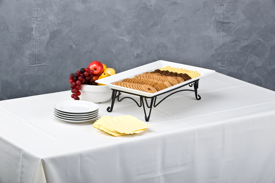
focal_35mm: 105
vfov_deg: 13.0
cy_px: 92
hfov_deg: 19.5
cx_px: 138
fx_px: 802
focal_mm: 105
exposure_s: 1/200
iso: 200
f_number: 20
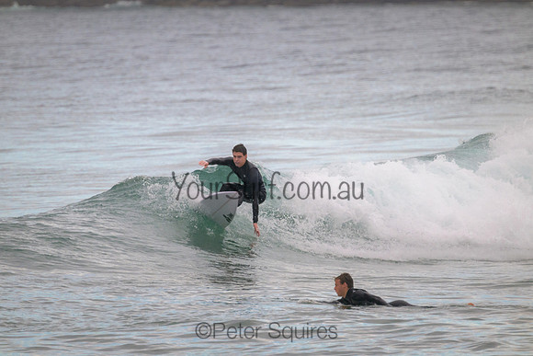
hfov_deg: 2.6
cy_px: 178
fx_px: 11847
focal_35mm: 800
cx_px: 266
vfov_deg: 1.7
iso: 1600
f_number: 11
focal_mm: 800
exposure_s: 1/320
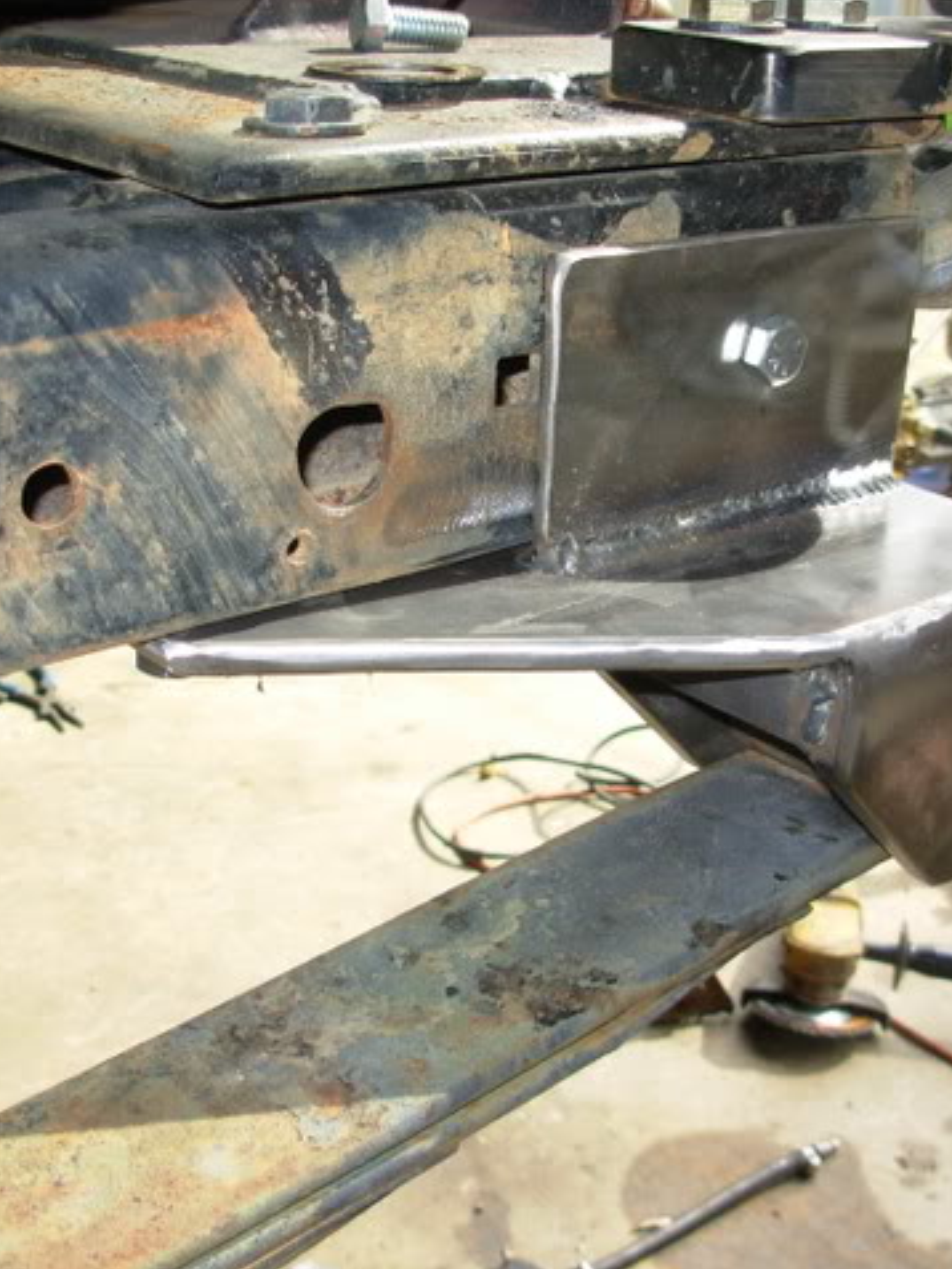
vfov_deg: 37.5
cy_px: 633
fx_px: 1869
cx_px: 511
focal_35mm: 51
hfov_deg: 28.6
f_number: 2.9
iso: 50
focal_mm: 6.3
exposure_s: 1/192
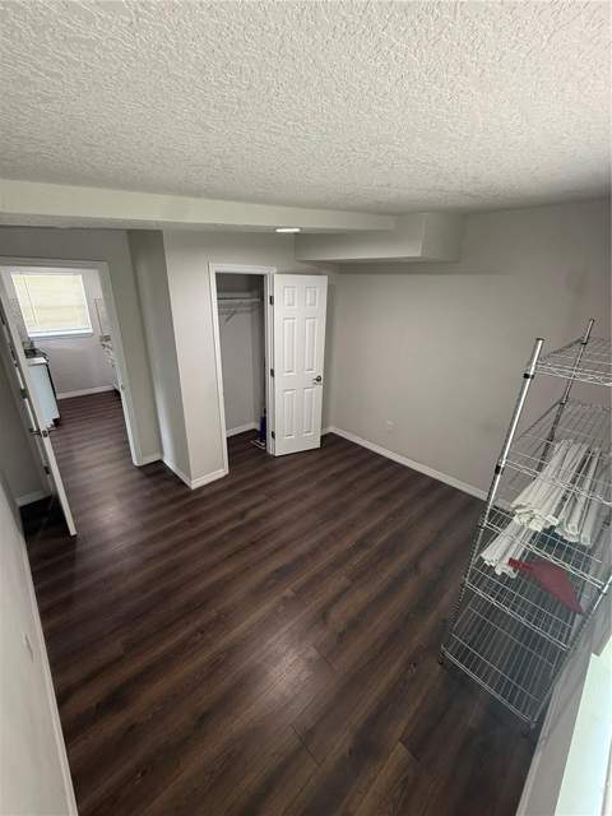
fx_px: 330
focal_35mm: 14
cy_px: 408
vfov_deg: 102.1
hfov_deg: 85.7
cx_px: 306
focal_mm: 2.22
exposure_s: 1/60
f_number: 2.2
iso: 250
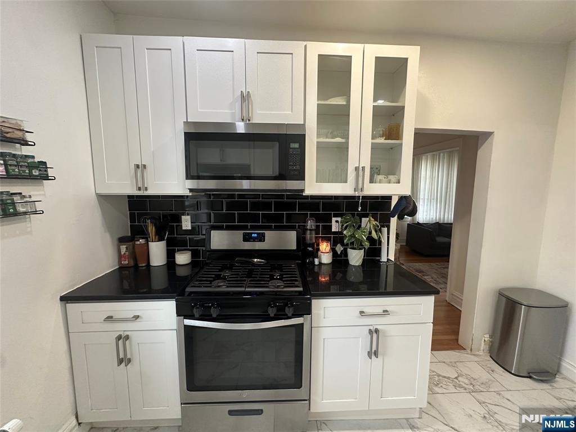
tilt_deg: -6.7
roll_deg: -0.2
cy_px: 216
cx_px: 288
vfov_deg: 85.7
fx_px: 233
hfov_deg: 102.1
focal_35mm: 14
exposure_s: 1/60
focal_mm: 2.22
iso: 320
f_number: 2.2
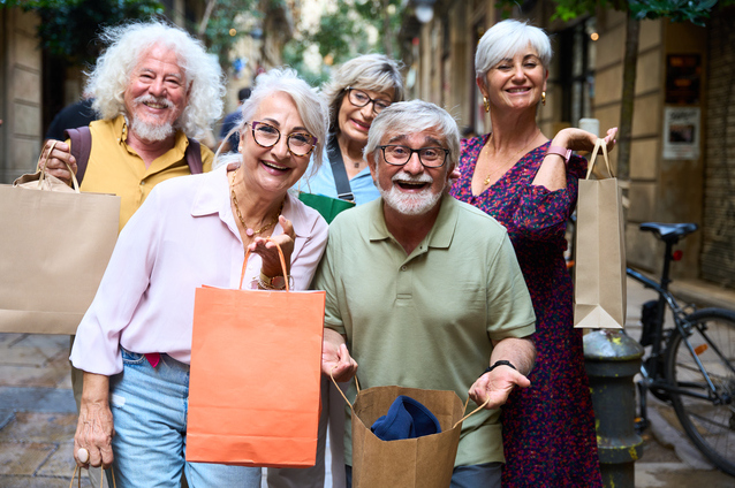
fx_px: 904
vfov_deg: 30.3
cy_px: 244
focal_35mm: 44
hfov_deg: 44.3
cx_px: 368
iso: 400
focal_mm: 44.3
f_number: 2.8
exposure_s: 1/250
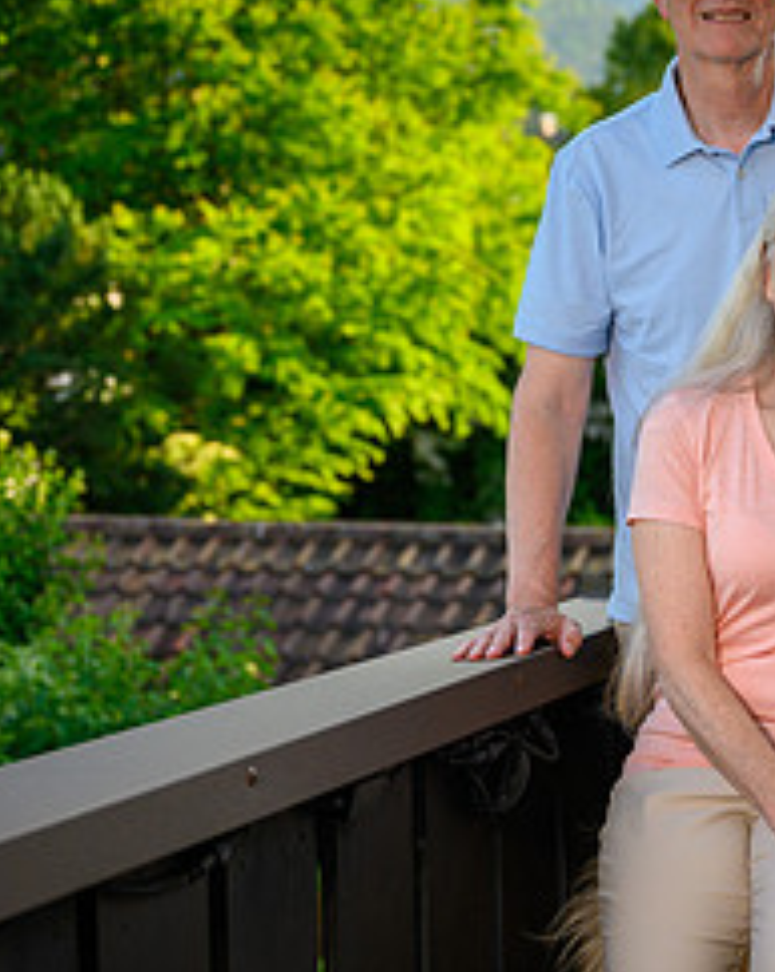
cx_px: 735
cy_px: 349
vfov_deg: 21.2
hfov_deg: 16.8
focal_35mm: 90
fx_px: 2585
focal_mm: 40
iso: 400
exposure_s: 1/2000
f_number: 2.8
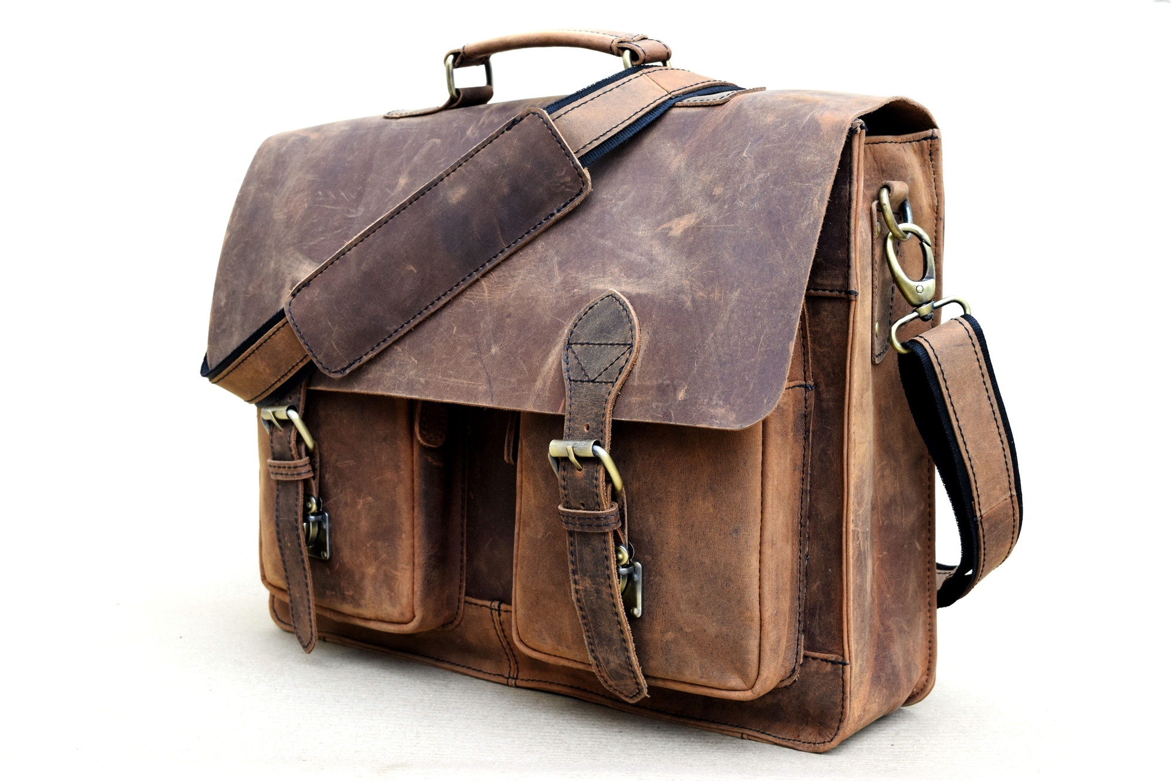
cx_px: 586
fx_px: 1660
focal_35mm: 51
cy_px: 390
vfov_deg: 26.5
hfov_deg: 38.9
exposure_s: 1/80
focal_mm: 34
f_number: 7.1
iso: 800
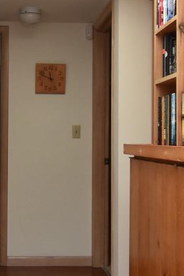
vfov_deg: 31.4
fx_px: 491
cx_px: 25
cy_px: 136
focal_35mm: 64
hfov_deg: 20.9
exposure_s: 1/125
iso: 800
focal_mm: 12
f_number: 10
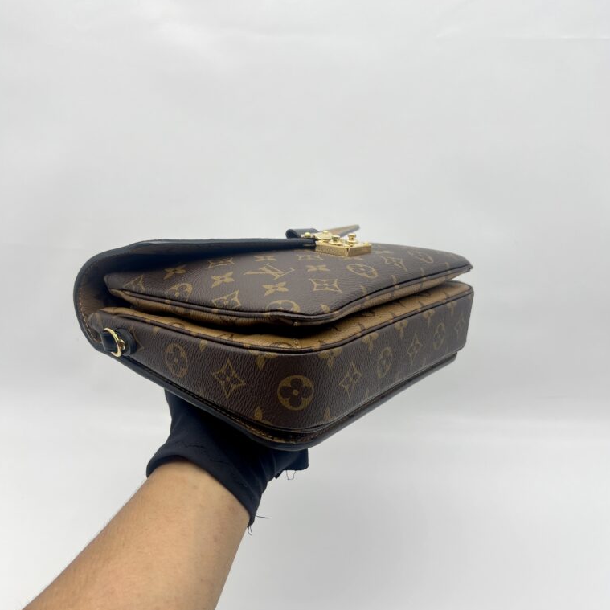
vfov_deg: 52.5
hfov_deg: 52.5
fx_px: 618
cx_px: 304
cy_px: 313
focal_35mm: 31
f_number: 1.5
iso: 32
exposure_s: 1/127
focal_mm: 5.7
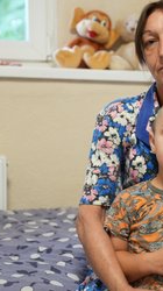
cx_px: 177
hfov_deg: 14.0
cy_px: 137
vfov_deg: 25.3
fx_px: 648
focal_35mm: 84
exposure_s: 1/100
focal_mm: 50
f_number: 2.8
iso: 1600
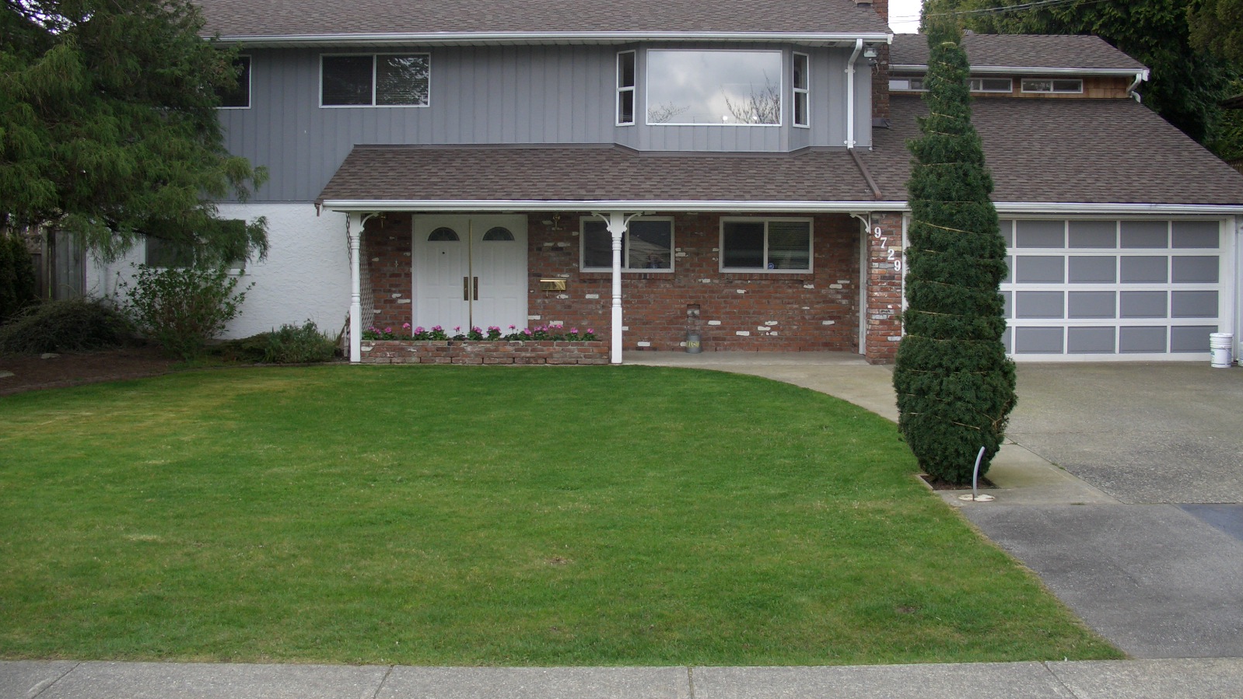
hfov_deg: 55.3
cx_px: 622
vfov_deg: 32.7
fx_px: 1187
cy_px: 280
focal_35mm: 36
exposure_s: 1/160
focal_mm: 7.1
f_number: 2.8
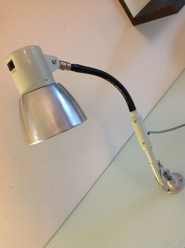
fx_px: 250
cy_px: 124
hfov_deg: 40.6
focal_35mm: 35
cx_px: 92
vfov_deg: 52.7
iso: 250
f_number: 2.4
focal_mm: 4.28
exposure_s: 1/17
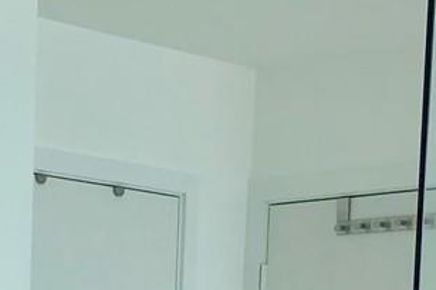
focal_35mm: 152
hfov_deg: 12.8
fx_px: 1839
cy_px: 634
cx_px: -209
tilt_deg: -5.9
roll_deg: -0.6
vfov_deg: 8.4
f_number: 1.8
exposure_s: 1/120
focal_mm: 4
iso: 32
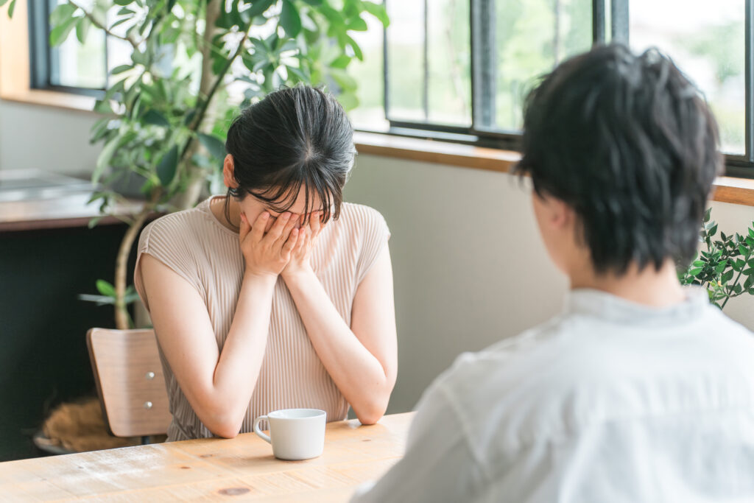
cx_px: 377
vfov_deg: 14.4
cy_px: 252
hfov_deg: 21.5
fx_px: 1990
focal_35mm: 95
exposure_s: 1/200
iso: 250
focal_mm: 95
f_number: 2.8
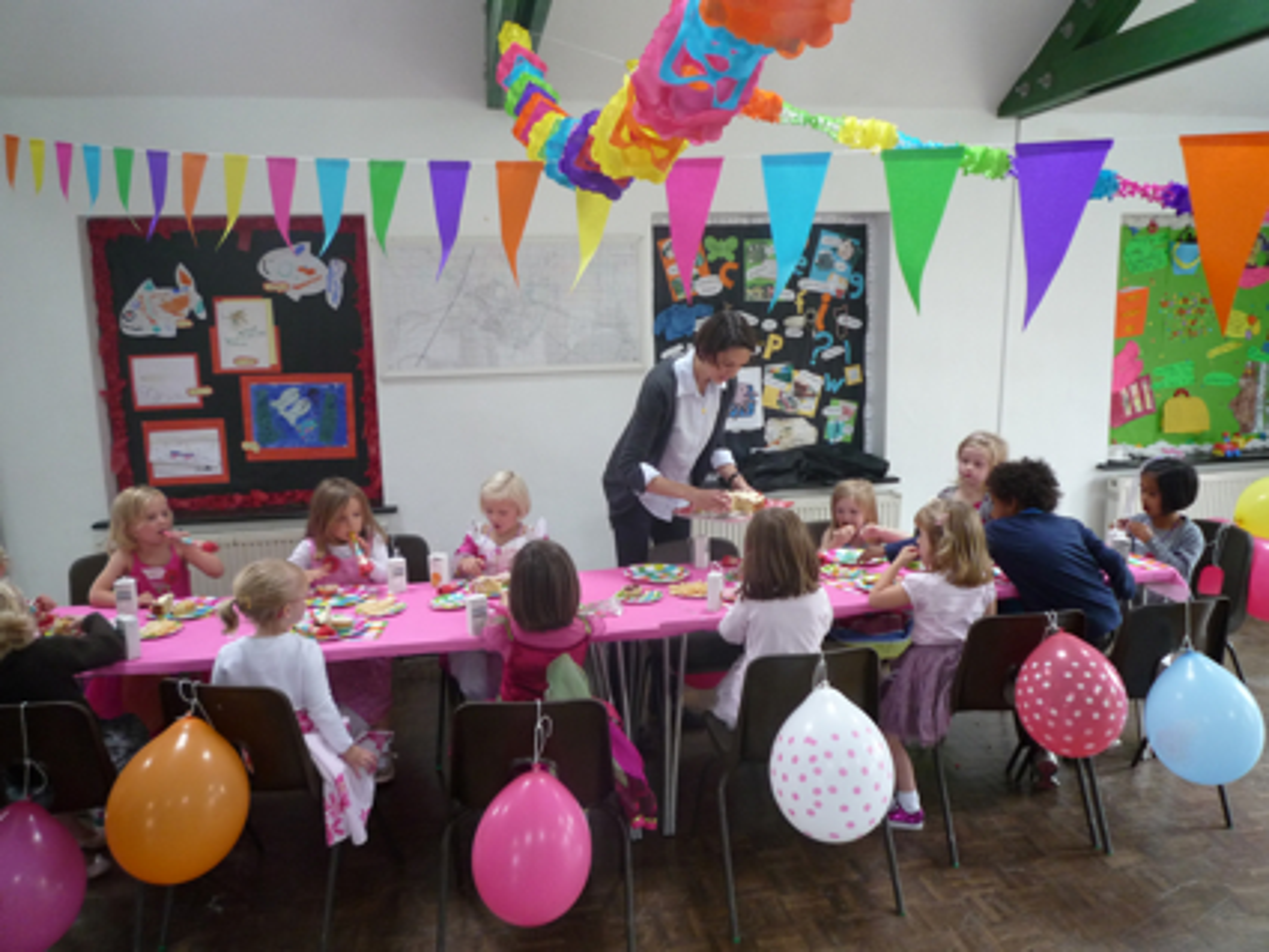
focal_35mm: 25
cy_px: 476
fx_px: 917
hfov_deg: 69.4
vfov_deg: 54.9
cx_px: 634
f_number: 2.8
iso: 200
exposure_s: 1/30
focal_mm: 4.4
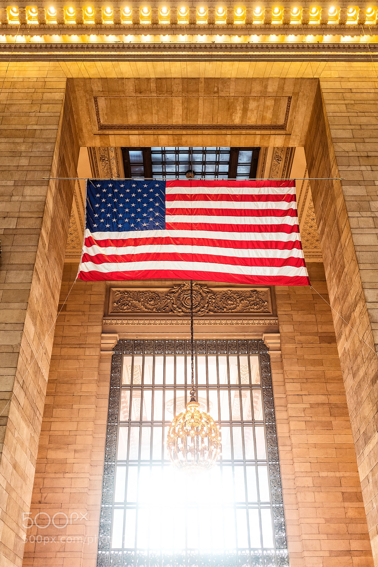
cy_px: 284
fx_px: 551
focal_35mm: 35
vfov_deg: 54.4
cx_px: 189
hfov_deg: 37.9
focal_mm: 35
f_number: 2.8
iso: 800
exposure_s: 1/60
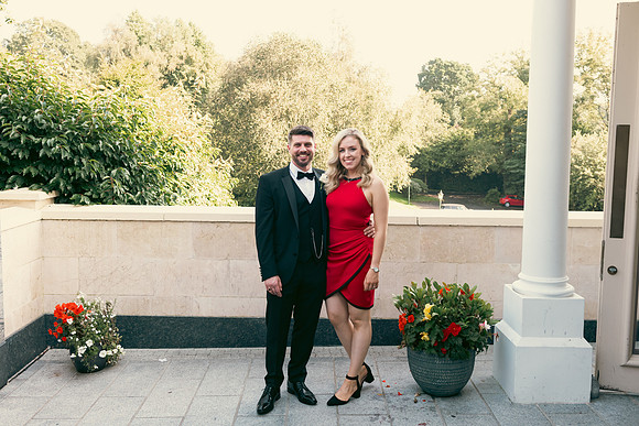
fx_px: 633
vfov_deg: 37.2
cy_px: 204
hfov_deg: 53.5
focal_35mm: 36
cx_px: 311
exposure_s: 1/160
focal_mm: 34
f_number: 6.3
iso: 320
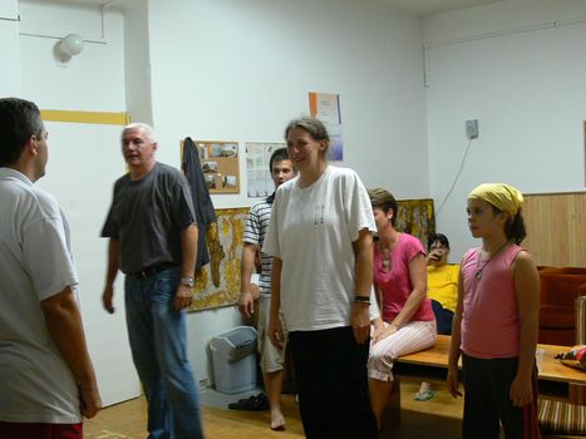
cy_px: 242
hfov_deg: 41.9
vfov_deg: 32.1
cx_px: 236
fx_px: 762
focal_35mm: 45
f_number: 2.8
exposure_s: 1/15
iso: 200
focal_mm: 7.4
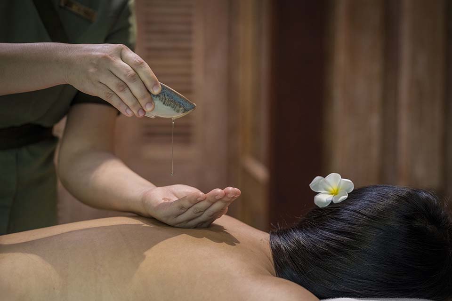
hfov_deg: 22.1
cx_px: 226
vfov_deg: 14.9
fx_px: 1155
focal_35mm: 92
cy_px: 150
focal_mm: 92
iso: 800
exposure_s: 1/200
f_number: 3.5
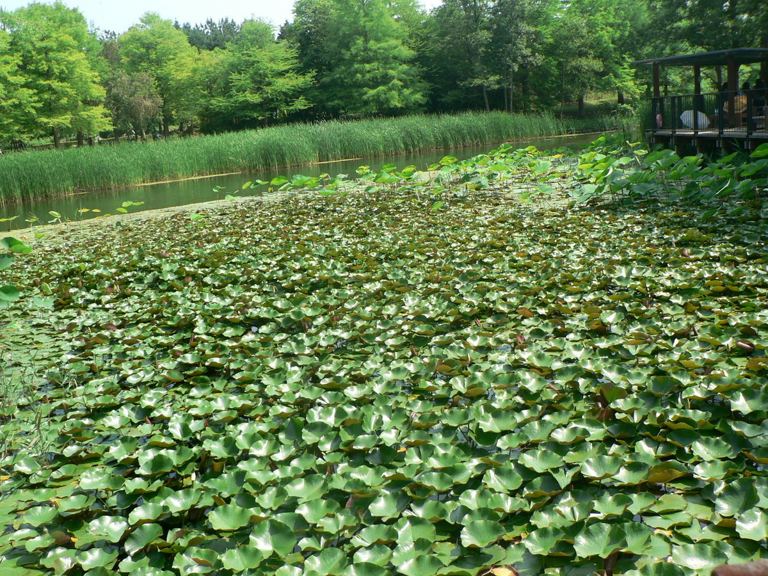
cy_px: 288
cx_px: 384
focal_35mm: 36
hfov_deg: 51.4
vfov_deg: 39.7
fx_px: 799
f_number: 4
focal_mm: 6
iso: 80
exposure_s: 1/250
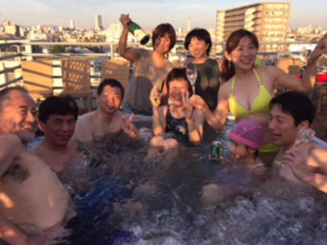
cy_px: 116
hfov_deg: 58.4
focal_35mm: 31
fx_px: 293
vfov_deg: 45.4
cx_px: 159
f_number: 2.2
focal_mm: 4.15
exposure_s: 1/425
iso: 32
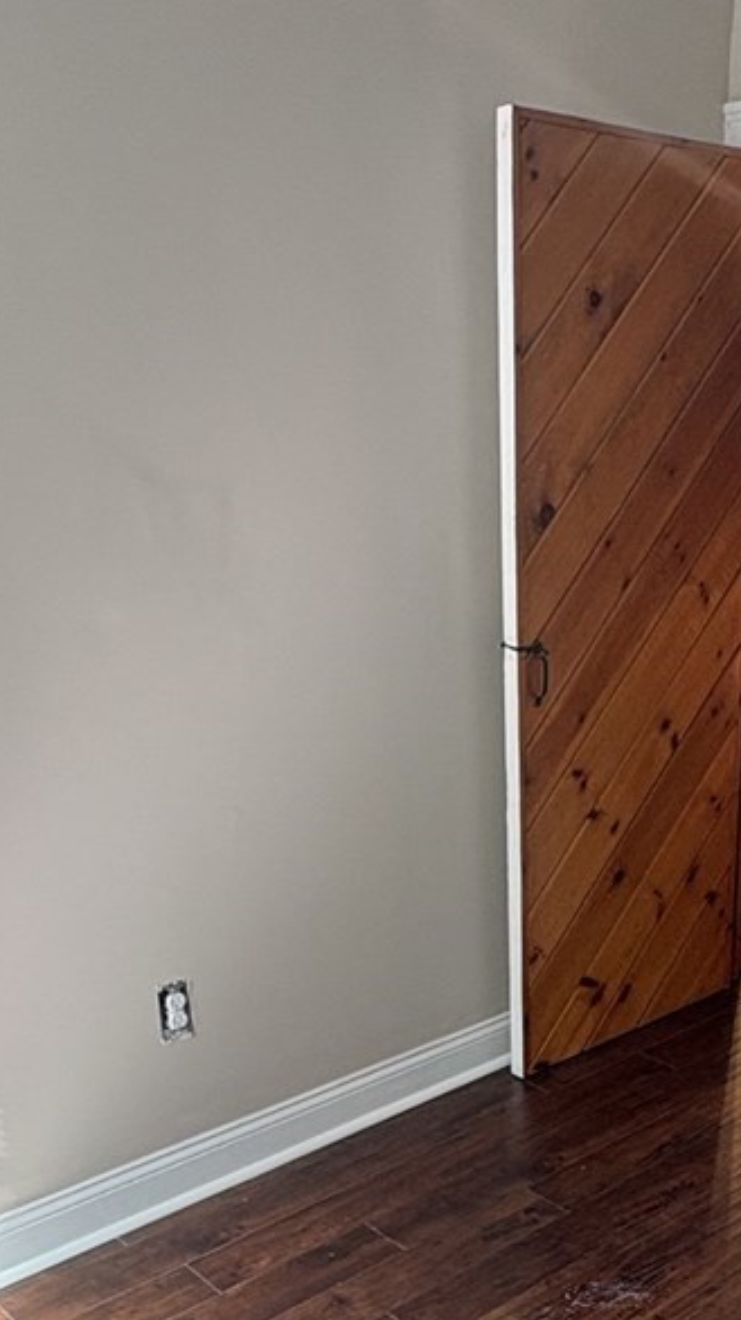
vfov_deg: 49.1
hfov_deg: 29.1
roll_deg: -0.5
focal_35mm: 40
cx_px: 581
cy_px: 939
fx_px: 1399
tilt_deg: -20.5
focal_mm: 2.22
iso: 160
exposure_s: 1/60
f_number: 2.2
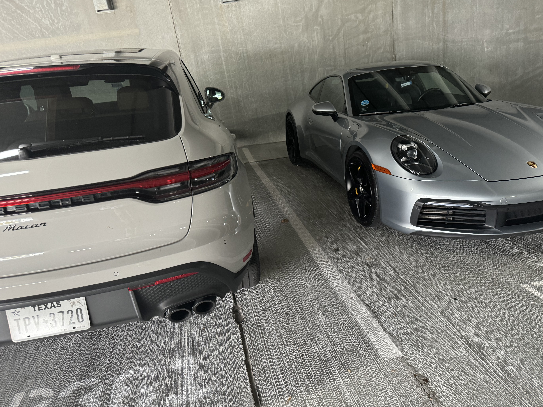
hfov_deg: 69.4
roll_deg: +9.2
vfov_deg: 54.9
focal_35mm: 25
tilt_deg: -23.3
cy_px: 210
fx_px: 392
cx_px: 277
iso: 400
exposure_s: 1/60
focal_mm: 6.76
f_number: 1.78
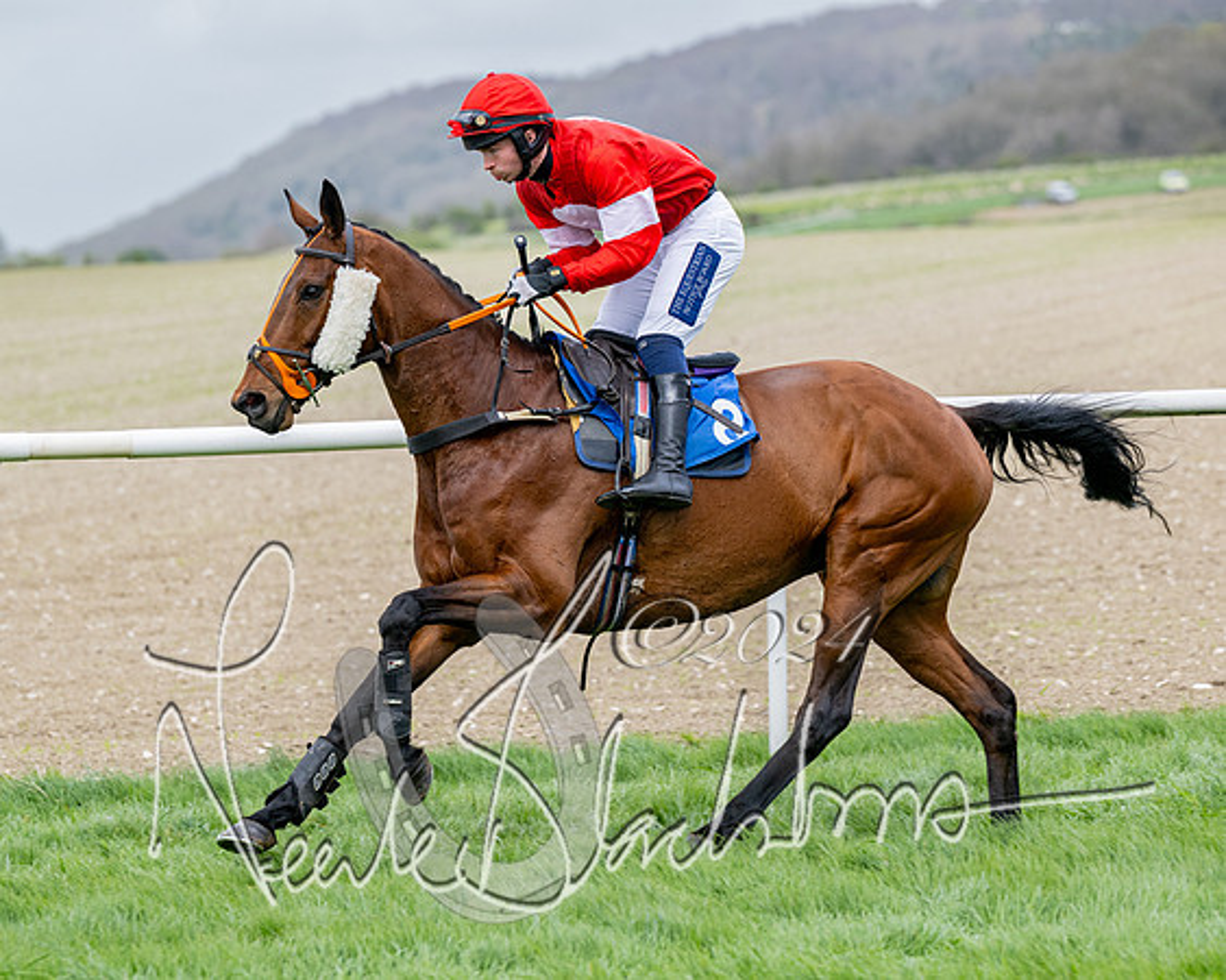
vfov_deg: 7.6
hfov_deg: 9.6
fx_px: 7334
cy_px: 580
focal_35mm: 202
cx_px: 617
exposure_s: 1/1250
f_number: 4
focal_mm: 140
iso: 400
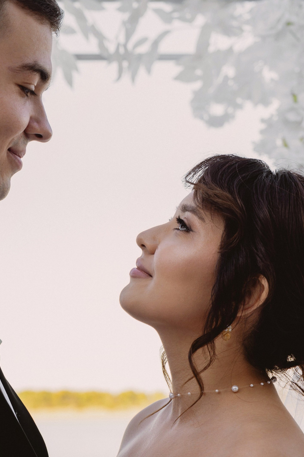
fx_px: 1267
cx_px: 80
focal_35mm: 100
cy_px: 346
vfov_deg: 20.2
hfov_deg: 13.6
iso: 80
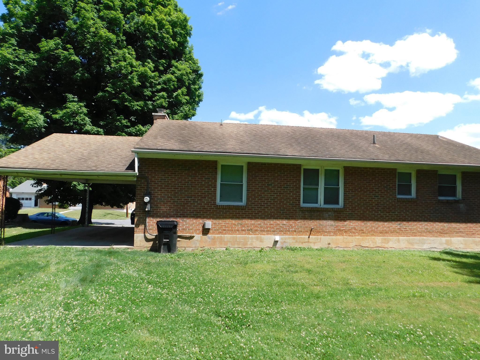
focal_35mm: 23
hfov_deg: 73.9
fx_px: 319
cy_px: 180
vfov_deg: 58.9
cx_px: 240
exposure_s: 1/1000
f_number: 3
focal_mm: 4
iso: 125
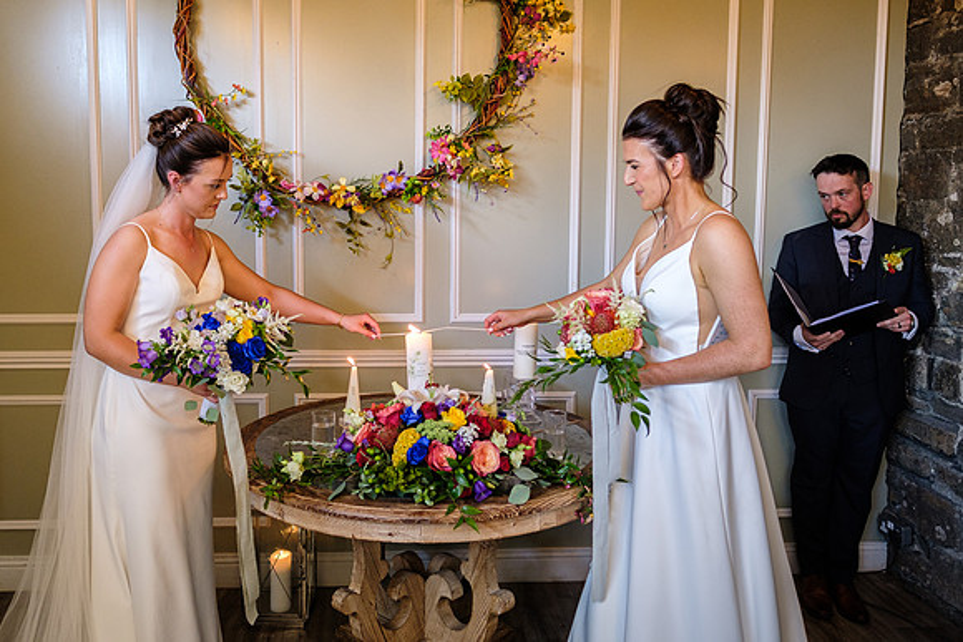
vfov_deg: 46.2
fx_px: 751
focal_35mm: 28
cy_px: 274
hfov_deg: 65.3
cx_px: 454
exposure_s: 1/160
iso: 1000
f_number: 2
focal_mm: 16
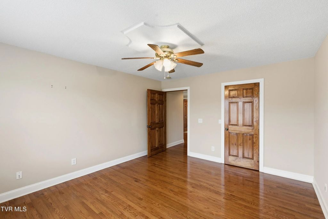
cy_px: 110
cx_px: 164
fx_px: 146
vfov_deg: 73.7
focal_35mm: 16
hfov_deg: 96.8
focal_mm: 16
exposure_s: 1/125
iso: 400
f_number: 8
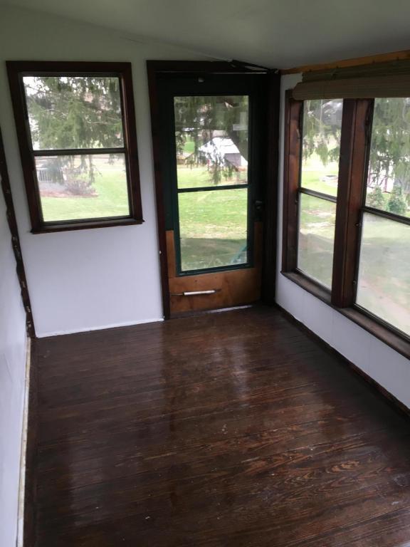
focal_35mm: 29
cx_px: 205
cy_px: 274
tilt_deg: -19.2
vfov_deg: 61.7
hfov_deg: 48.2
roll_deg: +0.5
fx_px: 458
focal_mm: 4.15
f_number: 2.2
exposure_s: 1/30
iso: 50
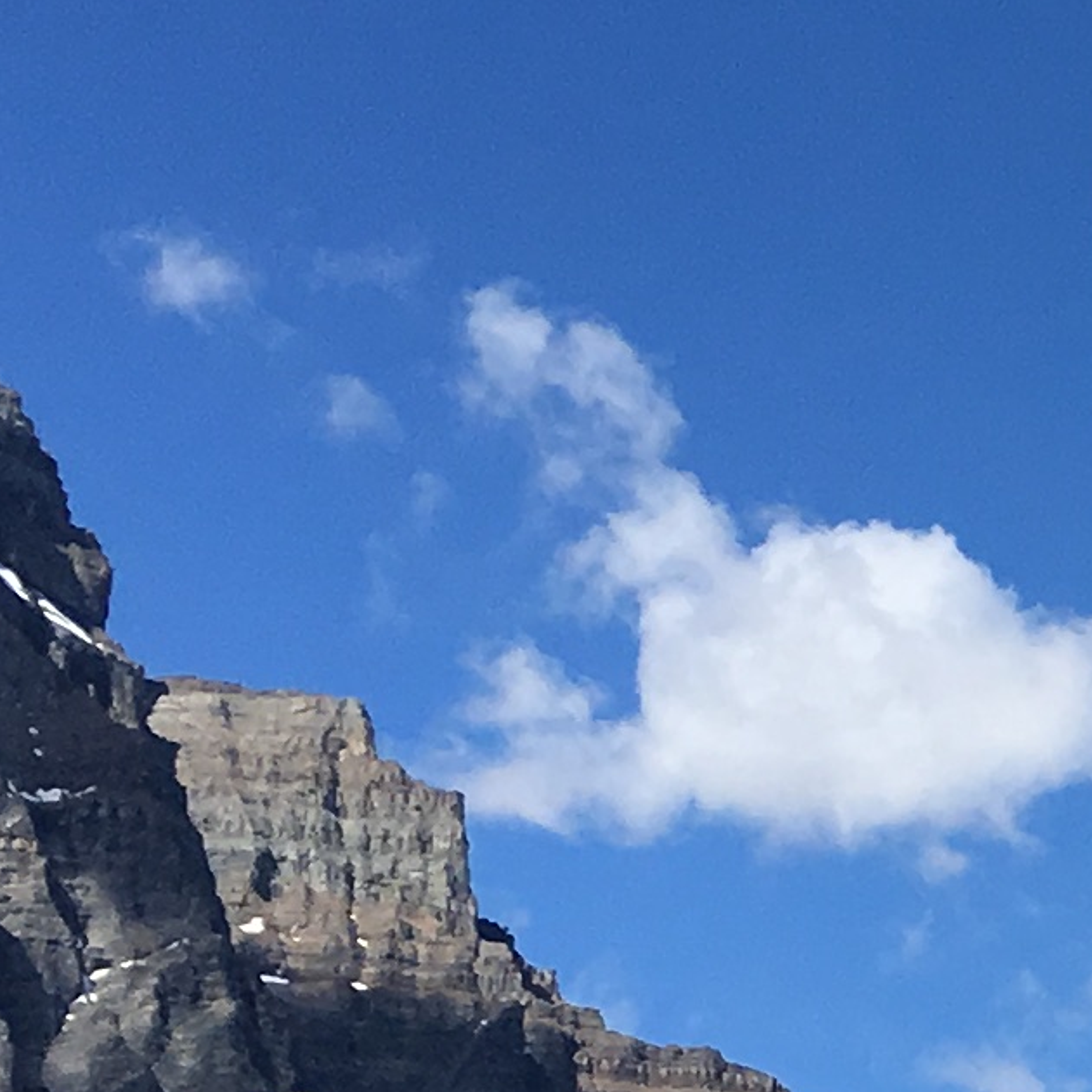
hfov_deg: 9.5
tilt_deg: +9.7
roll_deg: -0.7
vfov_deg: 10.4
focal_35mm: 164
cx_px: 2607
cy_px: 1484
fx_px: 5853
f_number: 2.2
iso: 25
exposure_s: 1/2079
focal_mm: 4.15
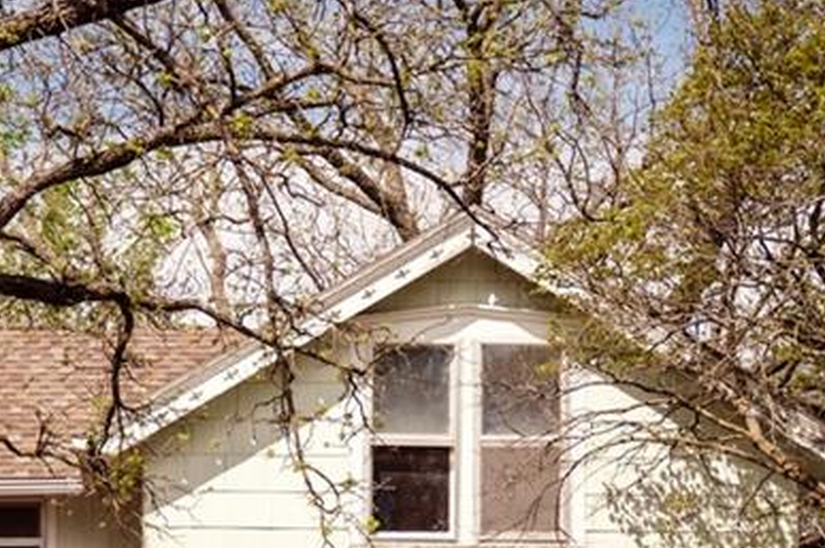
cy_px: 611
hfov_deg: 16.1
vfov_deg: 10.6
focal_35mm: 127
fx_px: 2907
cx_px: 205
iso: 100
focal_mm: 48
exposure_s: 1/2500
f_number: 2.8
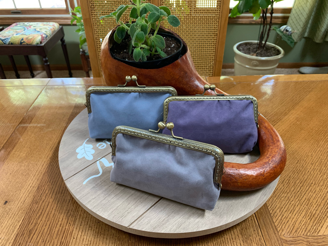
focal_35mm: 26
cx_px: 164
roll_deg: -0.3
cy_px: 123
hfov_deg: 67.3
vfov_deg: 53.1
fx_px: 246
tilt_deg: -36.9
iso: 250
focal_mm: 4.25
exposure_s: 1/60
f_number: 1.8
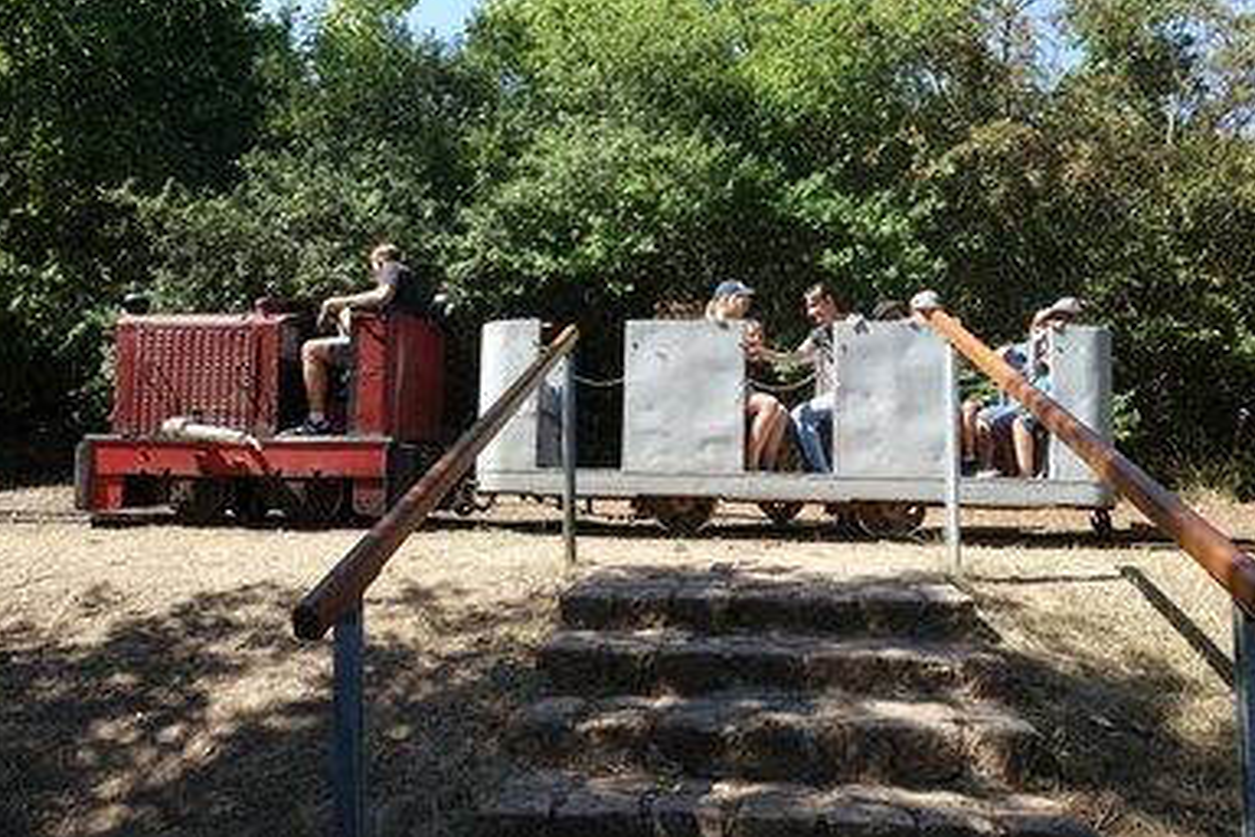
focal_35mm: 25
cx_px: 631
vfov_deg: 51.3
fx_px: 871
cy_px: 407
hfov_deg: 71.5
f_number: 4
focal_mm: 8.8
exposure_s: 1/400
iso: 125
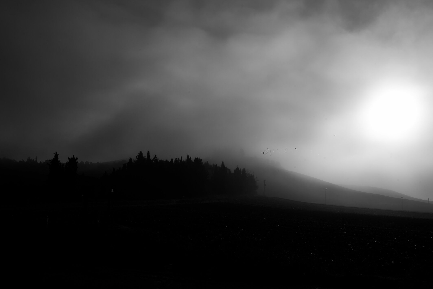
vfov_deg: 37.9
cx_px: 216
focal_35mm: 35
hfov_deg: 54.4
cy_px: 144
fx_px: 421
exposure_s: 1/200
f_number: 16
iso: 100
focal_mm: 35
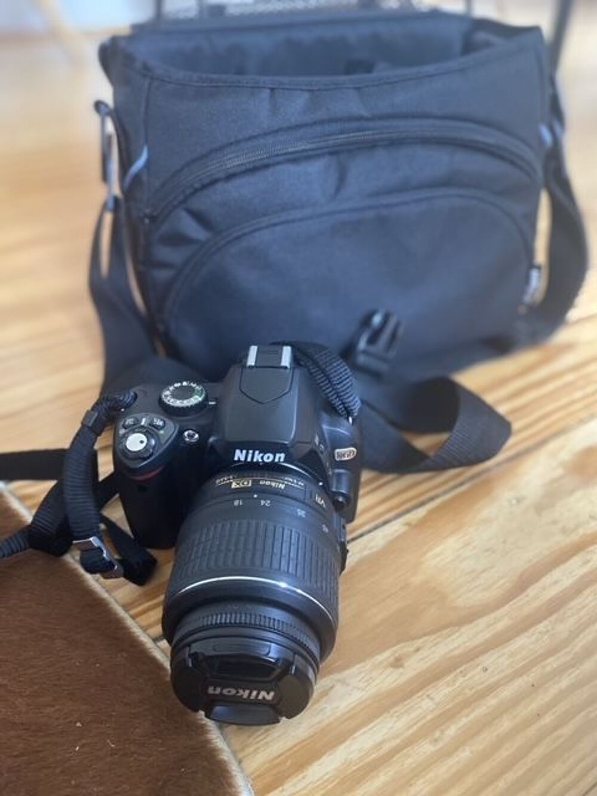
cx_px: 298
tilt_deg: -36.9
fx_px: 598
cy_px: 398
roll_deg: -0.1
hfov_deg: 53.1
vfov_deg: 67.3
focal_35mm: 26
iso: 500
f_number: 1.8
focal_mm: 4.25
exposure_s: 1/45
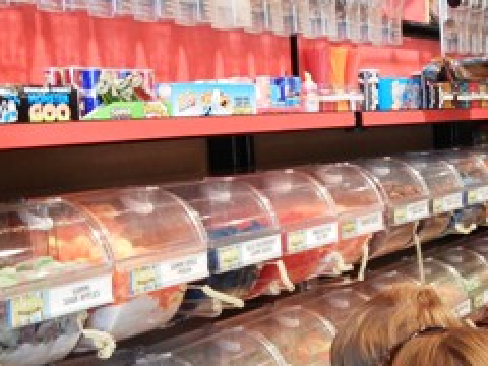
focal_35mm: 65
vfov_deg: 22.5
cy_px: 256
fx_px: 916
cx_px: 382
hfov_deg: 29.2
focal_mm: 5.4
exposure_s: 1/24.6
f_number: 3.5
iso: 400
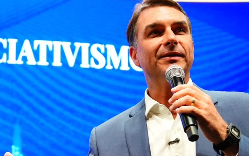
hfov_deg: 50.1
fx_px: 265
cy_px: 105
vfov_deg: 32.5
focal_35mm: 39
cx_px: 147
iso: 3200
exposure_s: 1/500
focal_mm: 28
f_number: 2.8
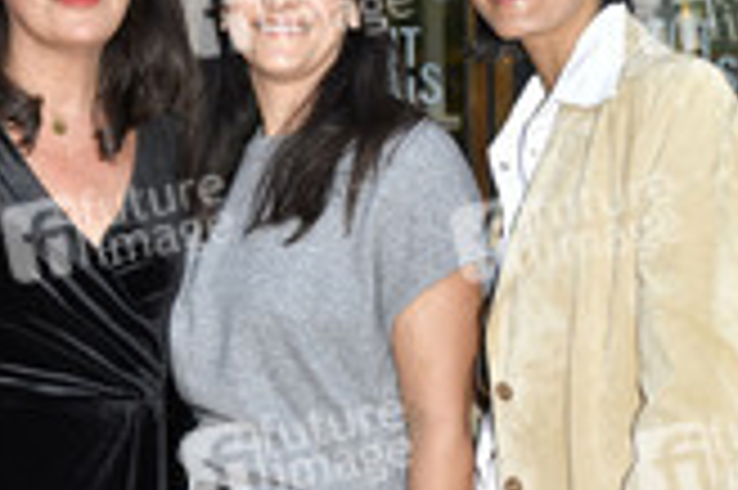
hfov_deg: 22.9
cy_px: 342
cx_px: 178
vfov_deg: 15.5
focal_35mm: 88
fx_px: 1802
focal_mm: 32
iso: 640
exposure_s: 1/200
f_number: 5
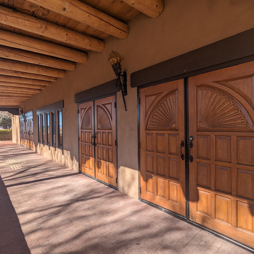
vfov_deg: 77.7
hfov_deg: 77.6
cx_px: 119
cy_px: 126
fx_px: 158
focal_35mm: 19
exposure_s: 1/894
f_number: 2.2
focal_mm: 2.35
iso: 50
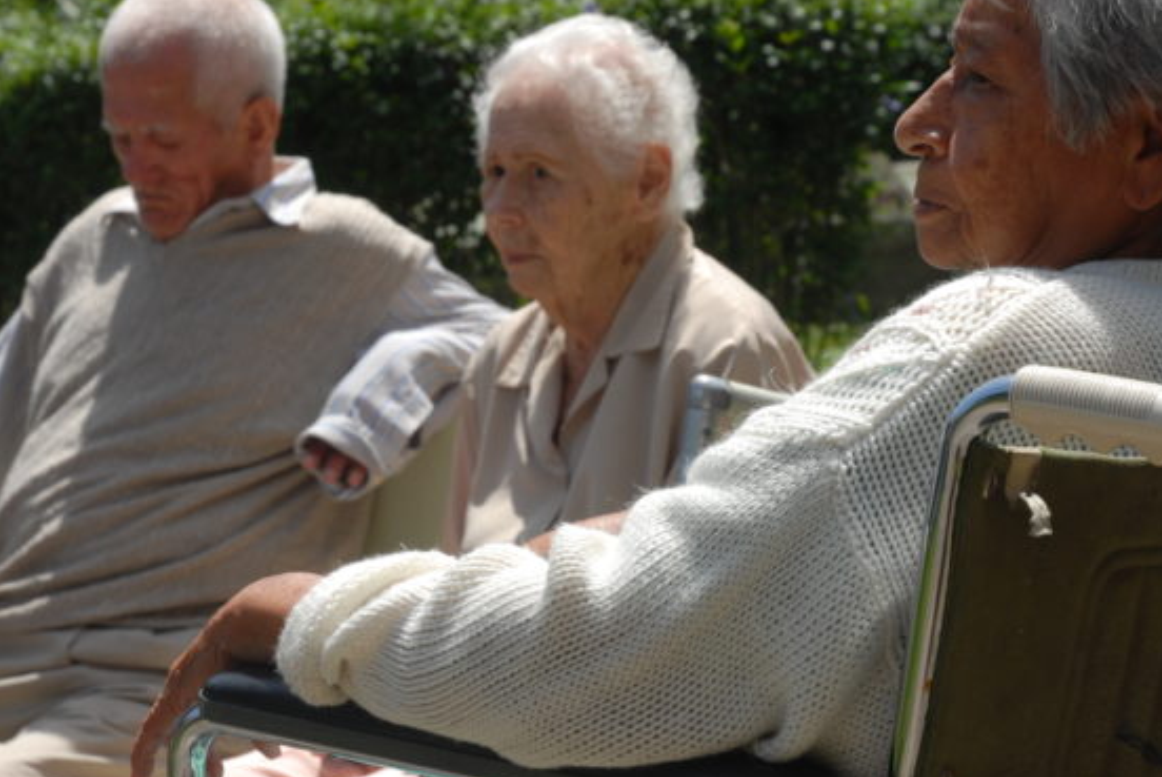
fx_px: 3101
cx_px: 568
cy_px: 251
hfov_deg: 21.2
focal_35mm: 96
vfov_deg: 14.3
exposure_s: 1/250
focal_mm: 46
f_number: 7.1
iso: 100
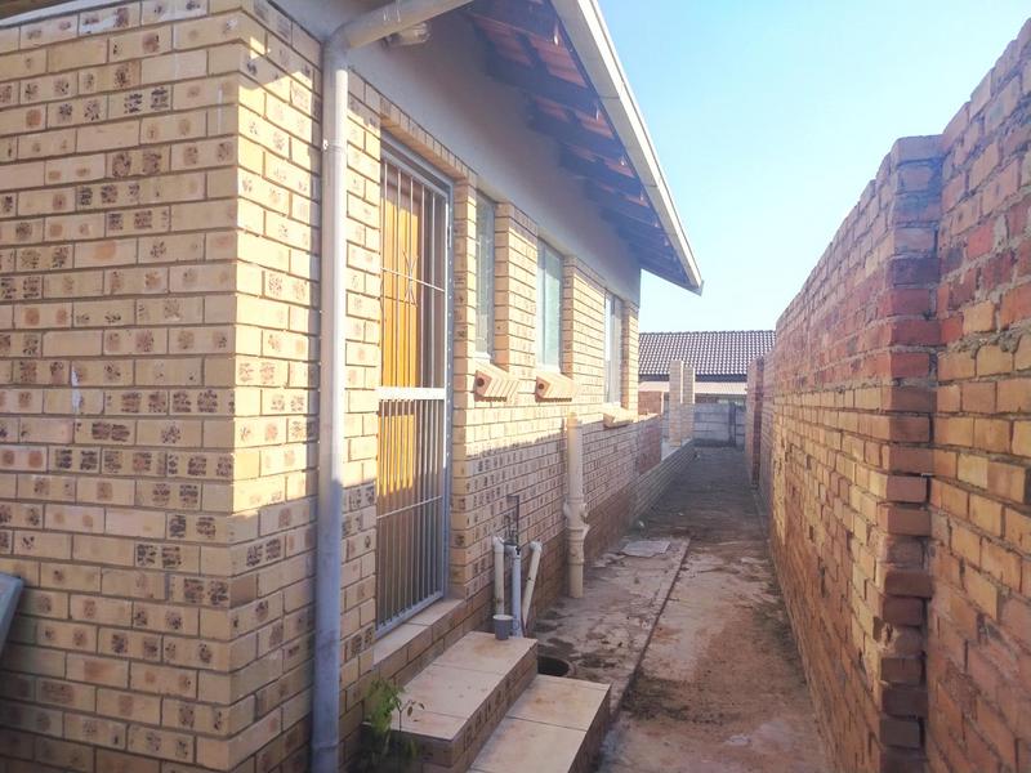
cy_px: 386
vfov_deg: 56.8
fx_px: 715
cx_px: 516
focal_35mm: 24
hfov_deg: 71.6
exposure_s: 1/900
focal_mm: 5.25
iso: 209
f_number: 1.75
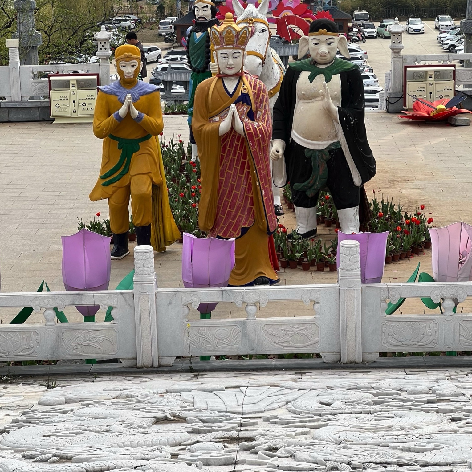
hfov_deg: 19.1
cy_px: 177
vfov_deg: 19.1
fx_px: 1404
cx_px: 236
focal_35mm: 91
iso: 32
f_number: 2.8
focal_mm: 9
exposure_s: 1/732
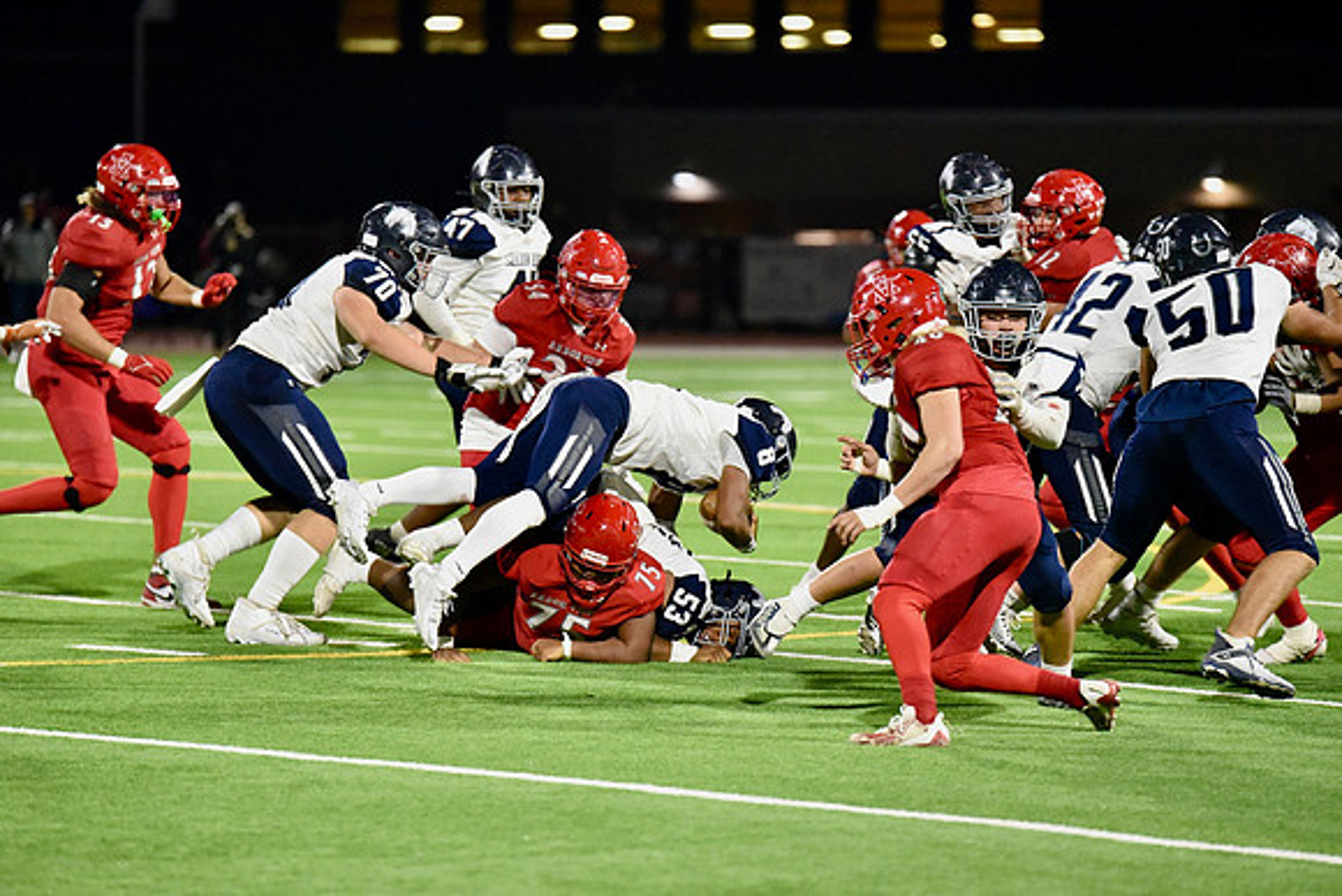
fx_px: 7457
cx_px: 671
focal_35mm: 200
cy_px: 448
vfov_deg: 6.9
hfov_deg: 10.3
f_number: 2.8
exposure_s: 1/1000
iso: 11400
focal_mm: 200
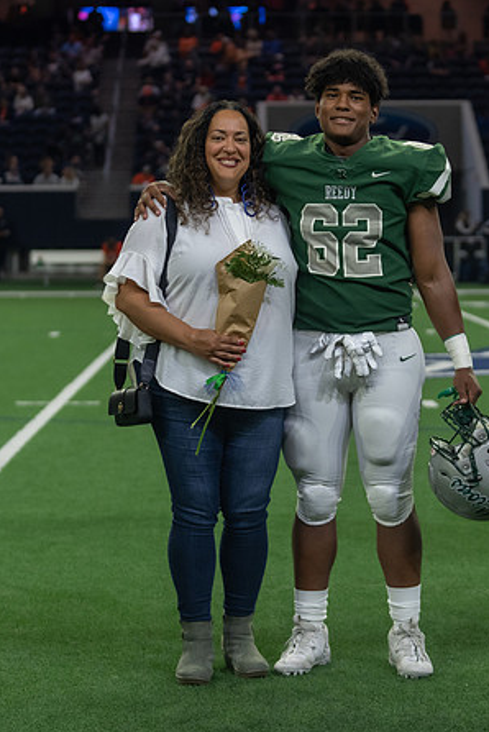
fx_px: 2543
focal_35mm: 125
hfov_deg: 11.0
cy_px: 328
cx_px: 308
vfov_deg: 16.4
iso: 1000
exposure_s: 1/320
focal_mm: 70
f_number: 2.8
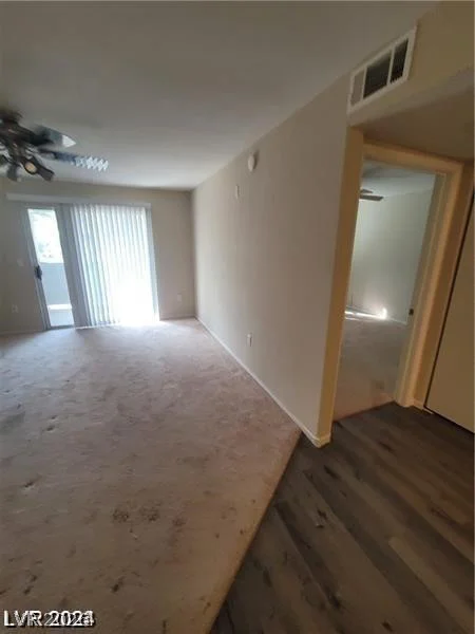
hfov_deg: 89.9
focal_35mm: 13
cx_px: 238
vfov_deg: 106.2
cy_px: 317
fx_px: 238
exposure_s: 1/60
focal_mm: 2.2
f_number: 2.2
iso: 125
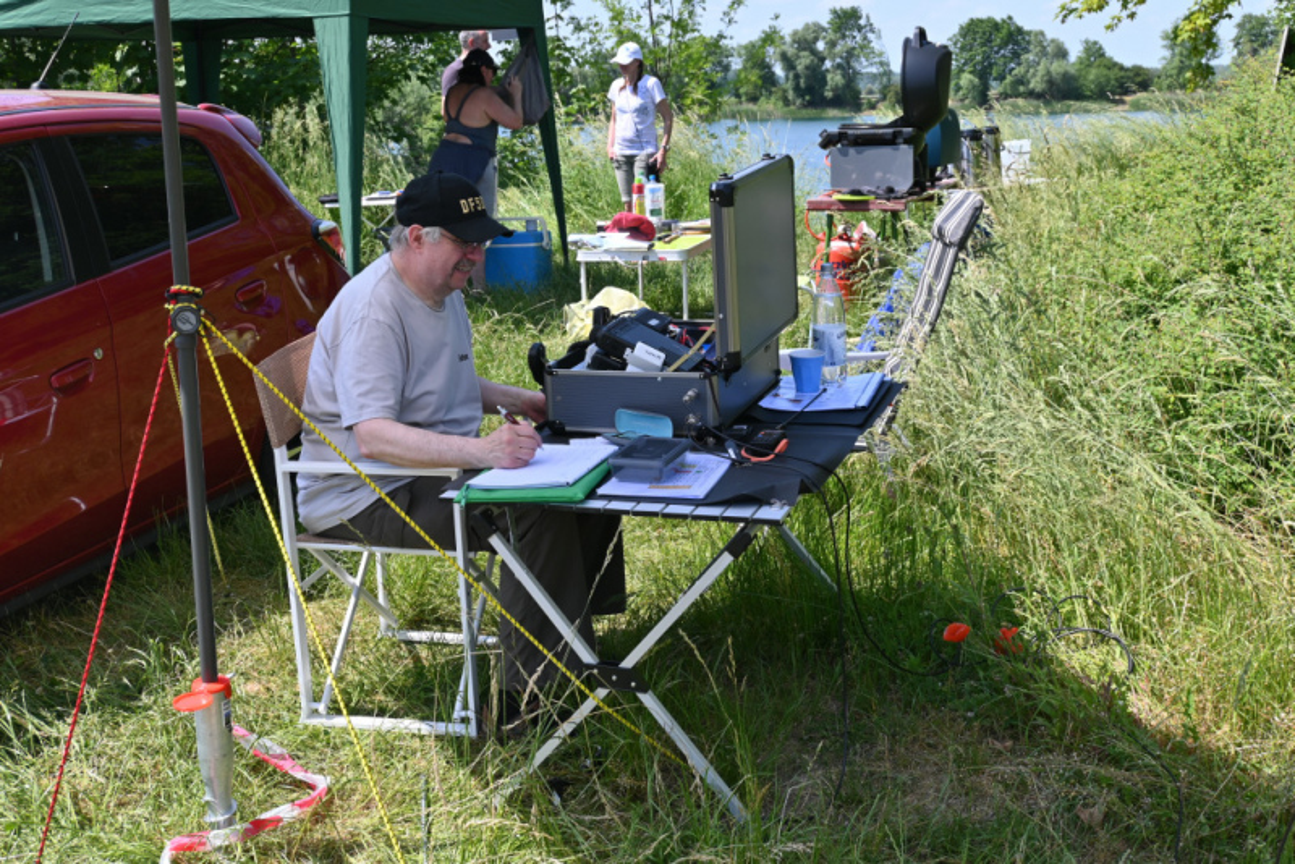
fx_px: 1565
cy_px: 432
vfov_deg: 30.9
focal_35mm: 44
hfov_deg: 44.9
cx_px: 648
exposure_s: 1/200
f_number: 8
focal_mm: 29
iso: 100
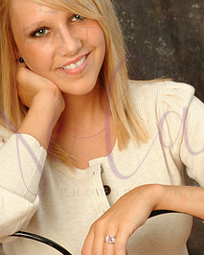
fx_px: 1635
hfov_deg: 7.1
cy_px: 69
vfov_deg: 8.9
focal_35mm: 217
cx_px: 86
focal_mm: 91
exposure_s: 1/125
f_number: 11
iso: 400
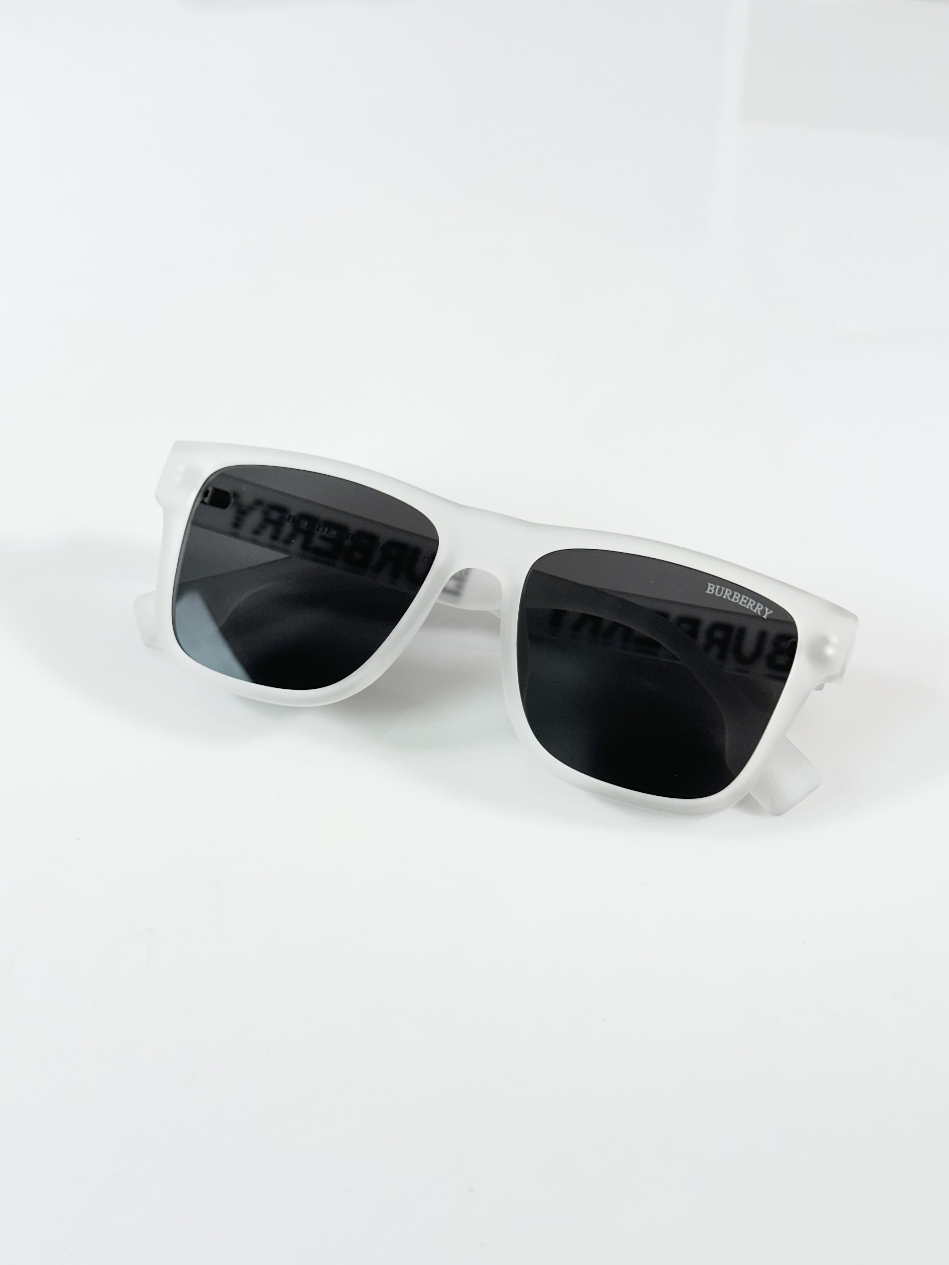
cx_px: 474
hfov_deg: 30.3
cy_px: 632
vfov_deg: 39.7
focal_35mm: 48
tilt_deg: -45.9
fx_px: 1755
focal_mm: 6.86
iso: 64
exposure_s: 1/100
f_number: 1.78
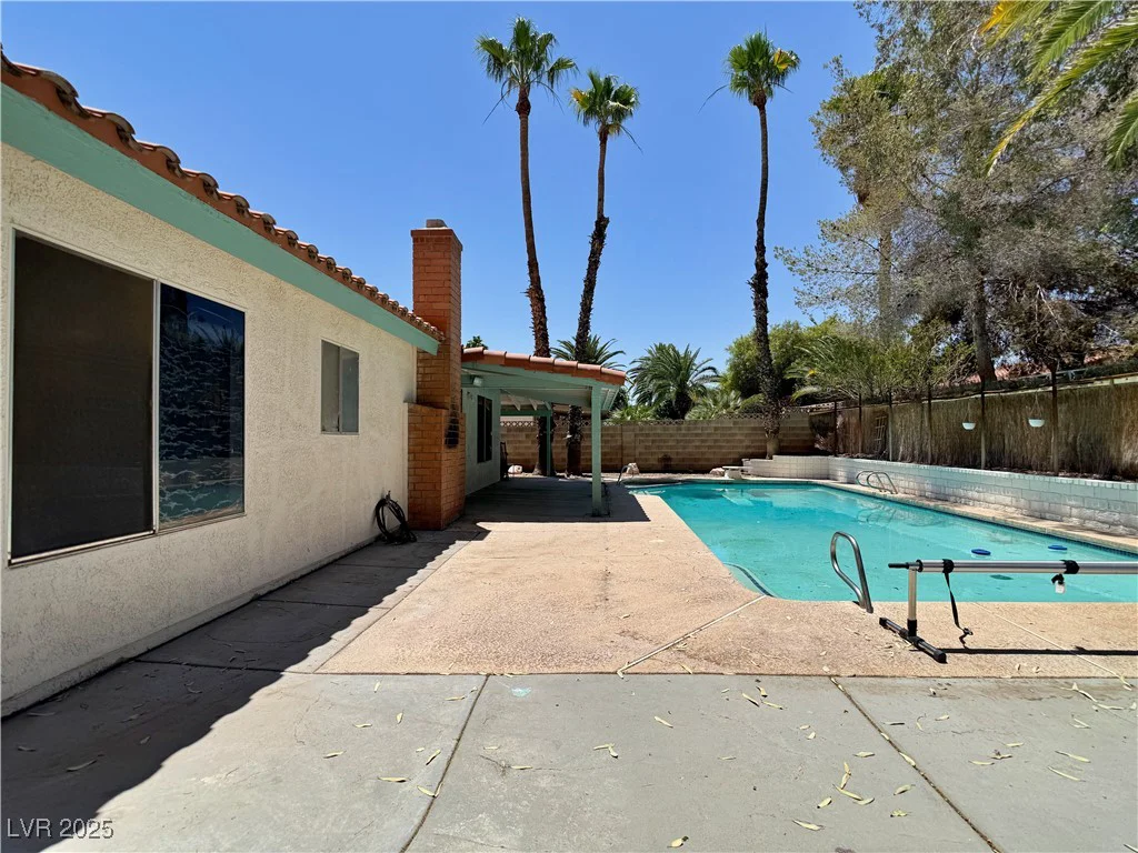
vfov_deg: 56.8
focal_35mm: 24
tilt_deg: +1.4
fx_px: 789
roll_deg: +0.6
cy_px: 426
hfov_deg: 71.6
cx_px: 569
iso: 80
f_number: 1.78
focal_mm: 6.76
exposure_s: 1/7353
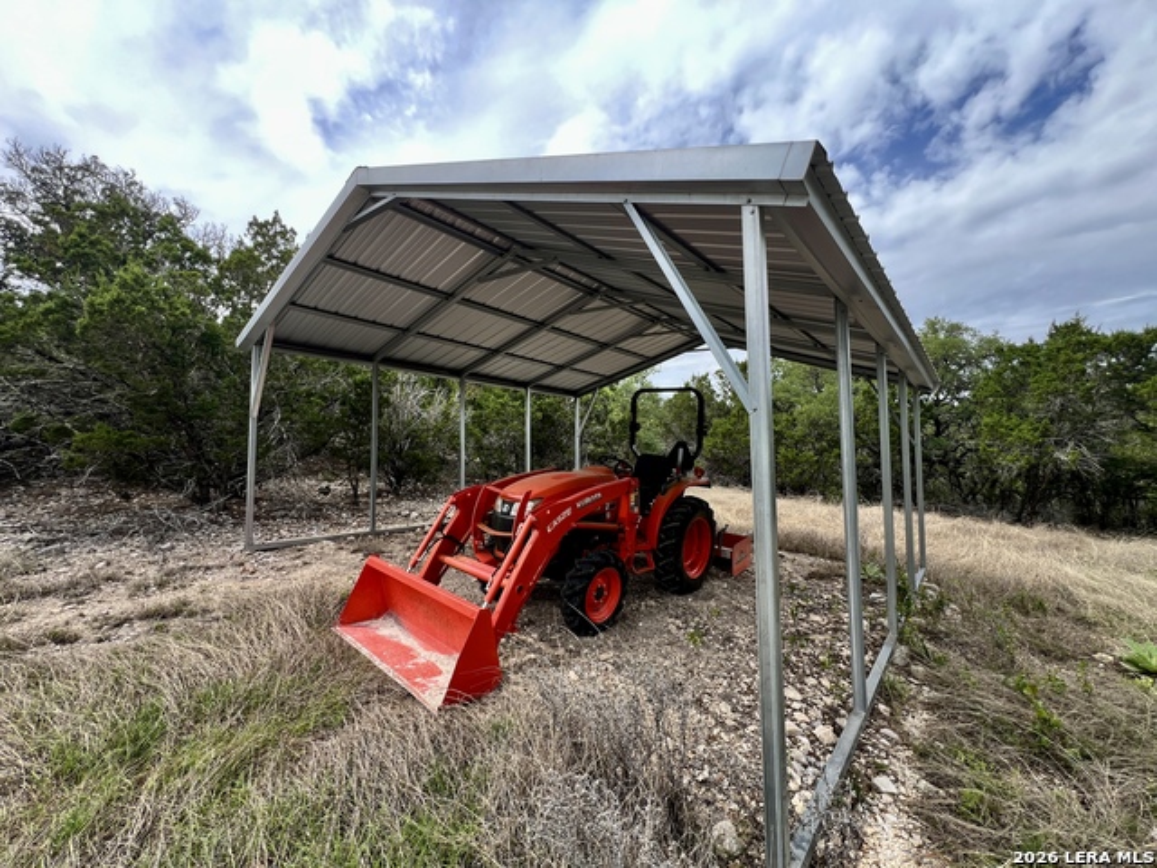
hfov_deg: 106.2
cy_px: 434
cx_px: 578
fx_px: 435
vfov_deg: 89.9
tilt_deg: +2.4
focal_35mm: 13
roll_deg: +1.3
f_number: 1.8
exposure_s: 1/359
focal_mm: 1.57
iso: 32
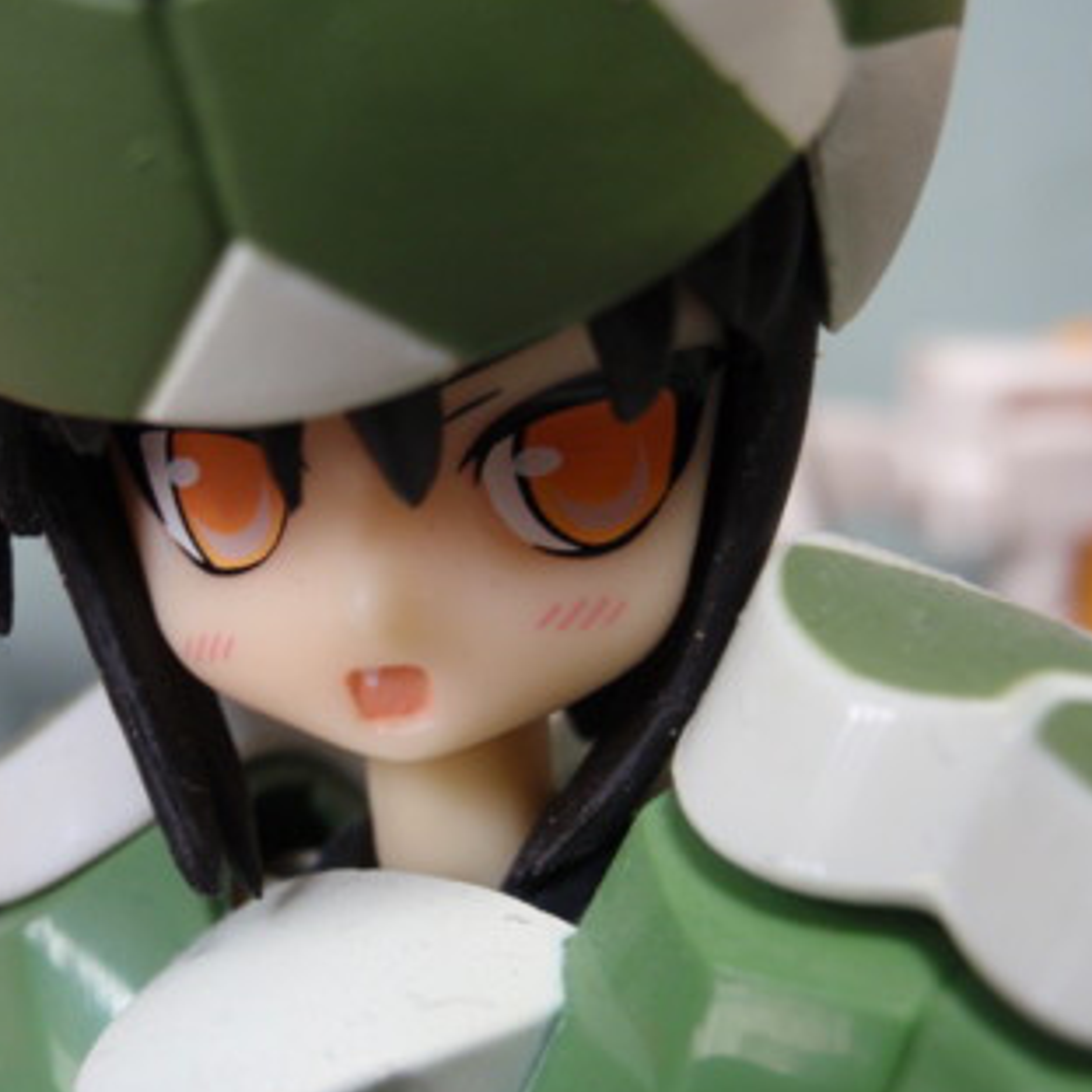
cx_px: 382
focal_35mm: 51
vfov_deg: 33.4
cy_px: 522
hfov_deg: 33.2
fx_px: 1820
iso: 200
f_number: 3.9
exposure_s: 1/8
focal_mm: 7.25
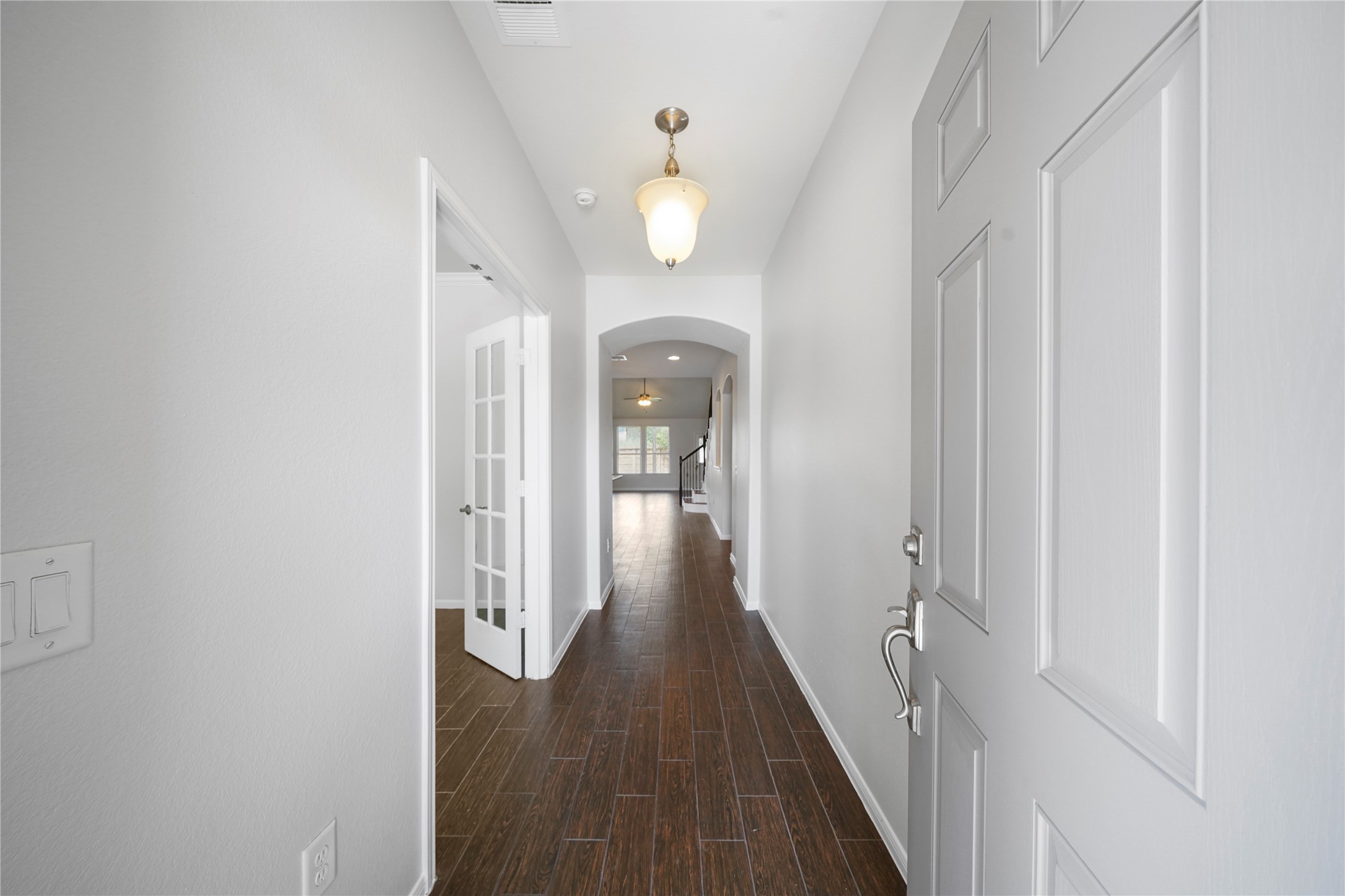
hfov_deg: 112.6
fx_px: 448
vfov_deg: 90.0
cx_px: 672
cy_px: 448
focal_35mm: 12
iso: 1250
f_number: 8
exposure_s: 1/30
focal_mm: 12
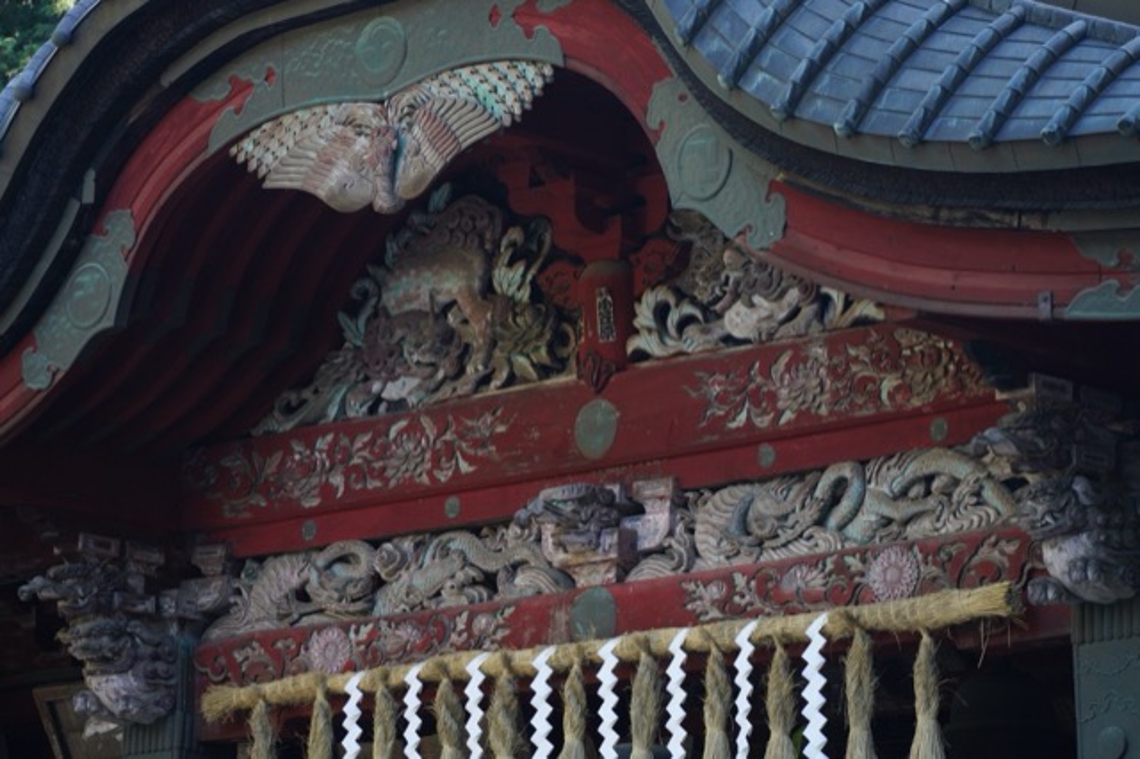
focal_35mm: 142
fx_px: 4494
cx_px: 570
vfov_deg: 9.7
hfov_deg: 14.5
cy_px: 380
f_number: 5
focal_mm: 142
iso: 640
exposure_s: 1/125
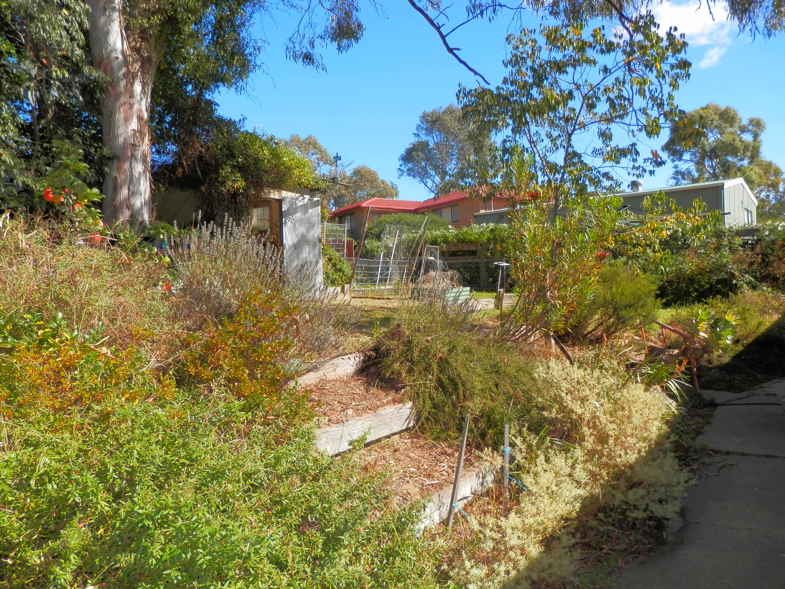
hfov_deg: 69.4
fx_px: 567
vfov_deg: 54.9
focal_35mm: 25
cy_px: 294
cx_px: 392
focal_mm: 4.5
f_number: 3
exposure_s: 1/640
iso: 80
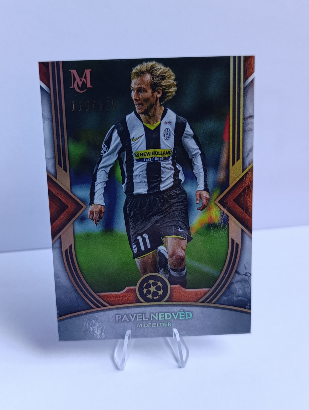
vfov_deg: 73.8
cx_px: 154
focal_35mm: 23
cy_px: 205
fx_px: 273
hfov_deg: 59.0
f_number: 1.6
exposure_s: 1/100
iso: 1250
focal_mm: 6.14
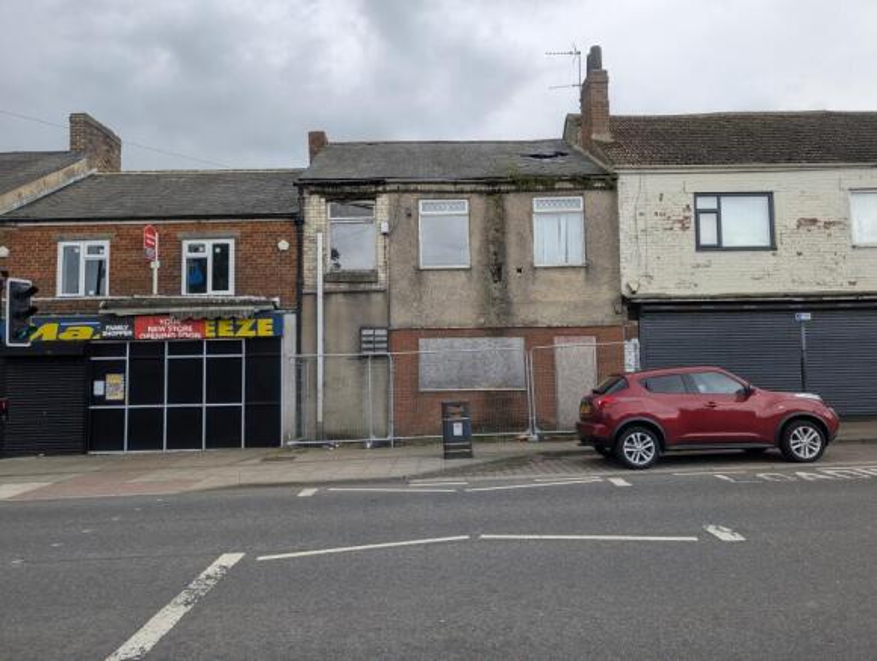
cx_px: 438
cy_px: 330
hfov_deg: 71.5
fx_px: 609
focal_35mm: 24
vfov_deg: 57.0
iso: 20
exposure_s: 1/478
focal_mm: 6.9
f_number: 1.68
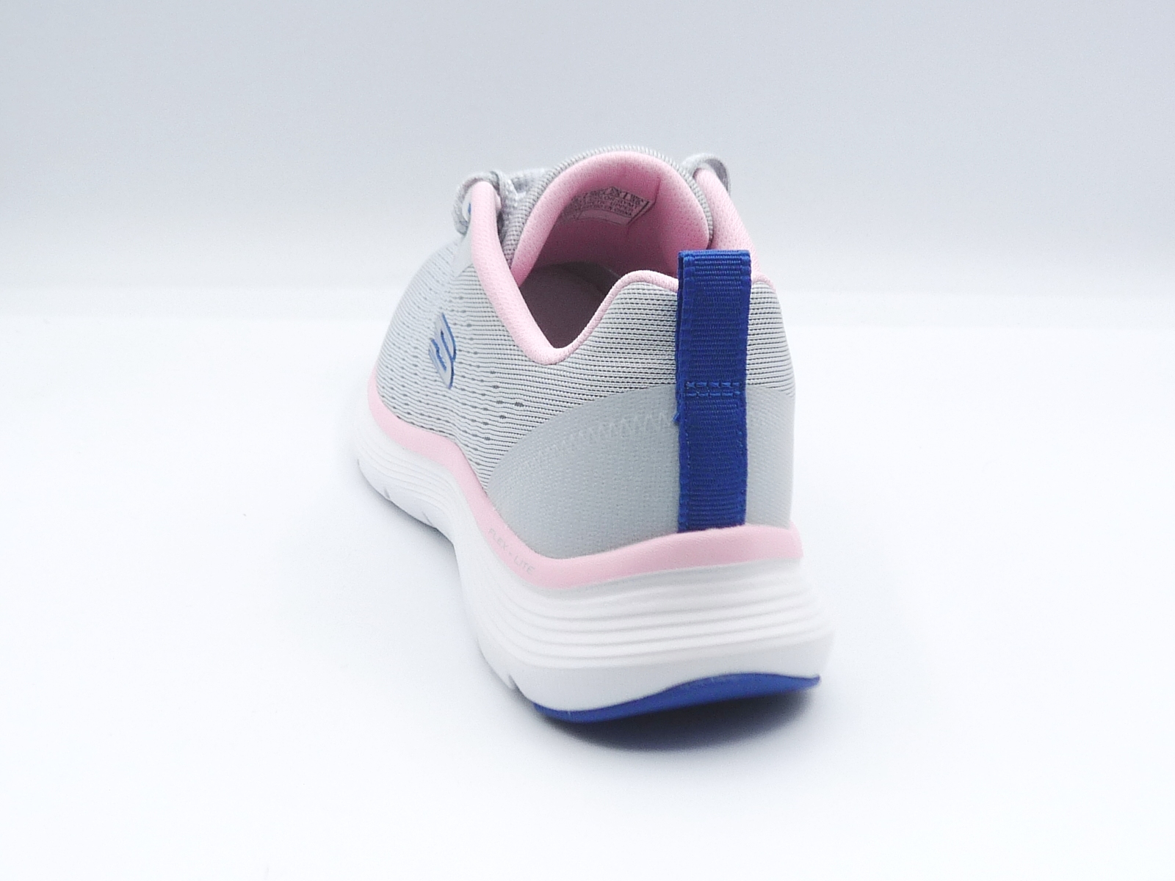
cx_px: 588
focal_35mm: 50
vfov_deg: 29.1
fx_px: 1697
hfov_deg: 38.2
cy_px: 440
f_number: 4
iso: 100
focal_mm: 5.1
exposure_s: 1/200
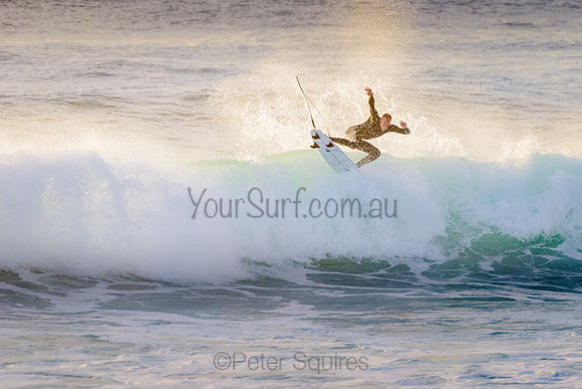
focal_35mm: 613
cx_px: 357
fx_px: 9909
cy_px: 151
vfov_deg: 2.2
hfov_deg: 3.4
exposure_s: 1/2000
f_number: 5.6
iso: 500
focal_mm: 500
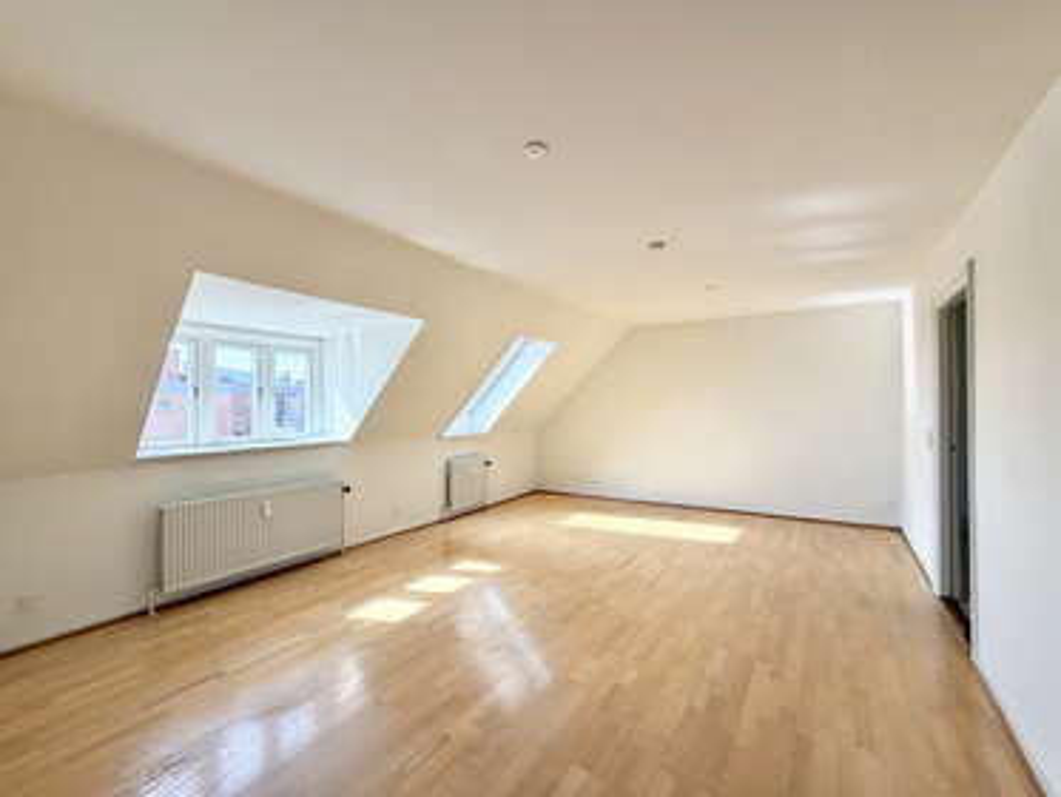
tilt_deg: +0.5
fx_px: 429
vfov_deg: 85.7
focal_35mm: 14
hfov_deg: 102.0
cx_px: 530
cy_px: 398
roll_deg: +0.4
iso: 50
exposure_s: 1/190
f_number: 2.2
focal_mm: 2.22
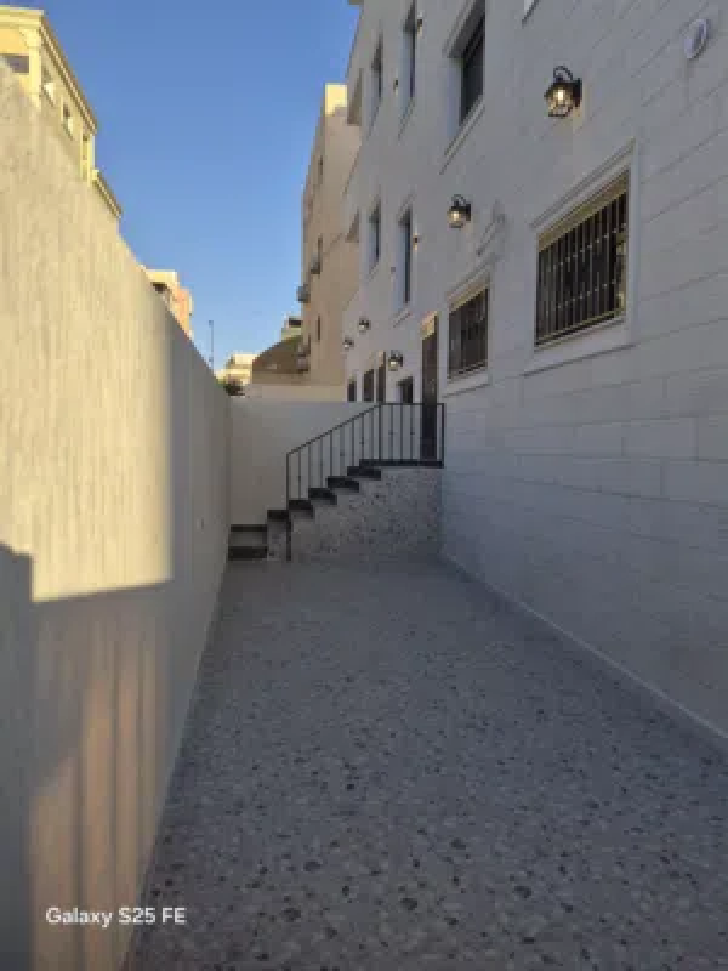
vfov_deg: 73.9
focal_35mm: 23
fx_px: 645
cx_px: 364
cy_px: 486
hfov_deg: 58.9
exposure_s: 1/3312
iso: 80
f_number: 1.8
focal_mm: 5.4
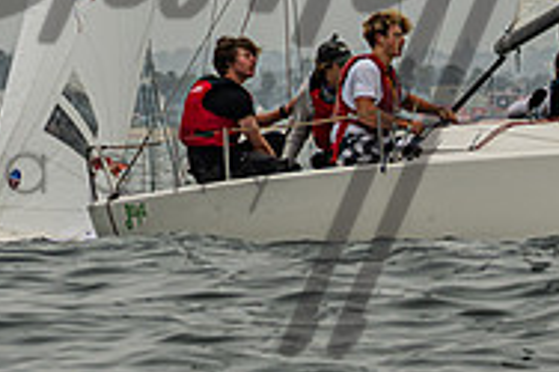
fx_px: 9510
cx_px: 61
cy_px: -1
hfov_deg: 3.4
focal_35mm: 613
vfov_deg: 2.2
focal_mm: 150
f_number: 4.8
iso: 200
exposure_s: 1/4000
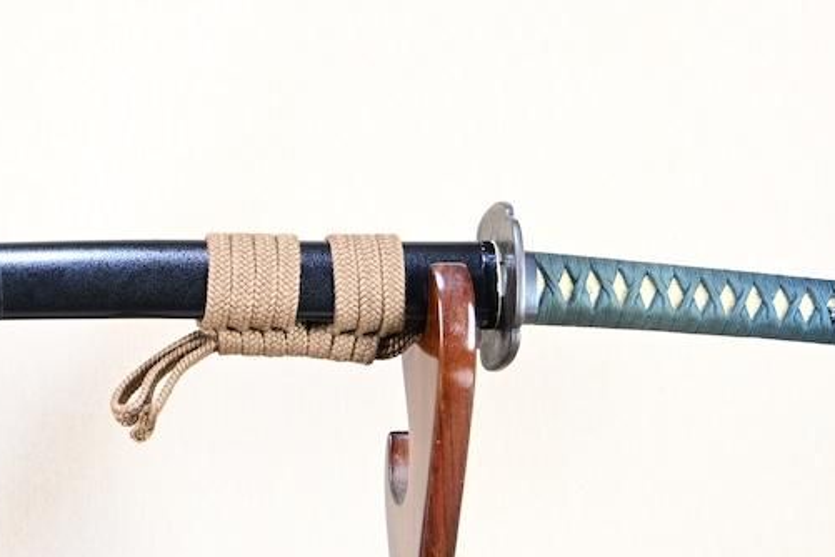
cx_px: -58
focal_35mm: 82
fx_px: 1895
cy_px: 231
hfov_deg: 23.5
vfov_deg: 16.7
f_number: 3.5
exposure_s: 1/2
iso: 100
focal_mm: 19.5
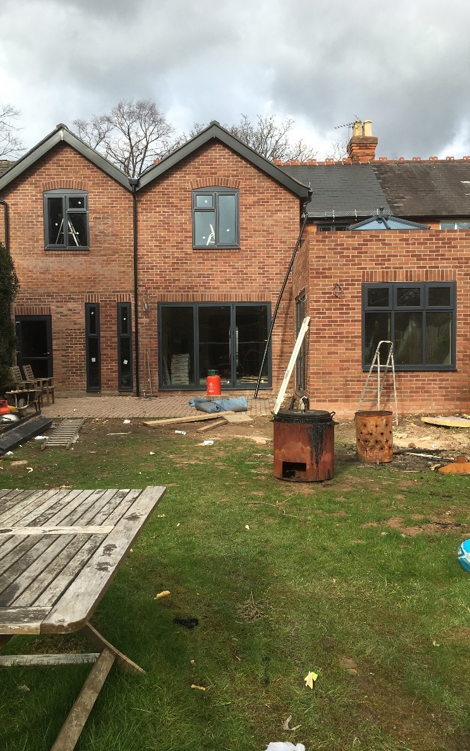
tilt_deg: -1.8
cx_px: 241
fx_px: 635
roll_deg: +1.0
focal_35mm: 31
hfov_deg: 40.6
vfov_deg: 61.2
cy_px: 377
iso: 25
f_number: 2.2
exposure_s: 1/596
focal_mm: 4.15
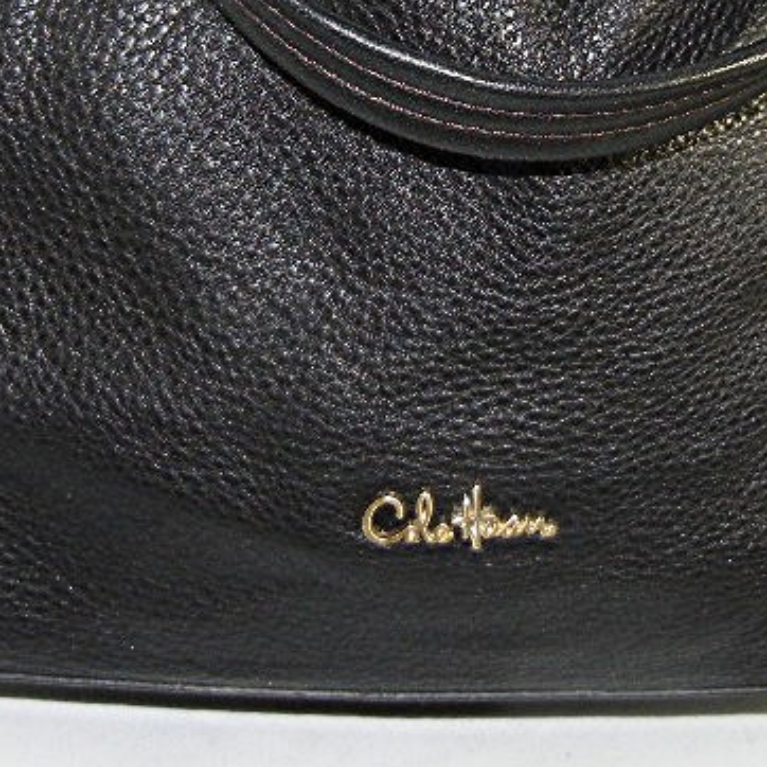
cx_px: 458
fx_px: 1880
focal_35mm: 75
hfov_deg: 23.0
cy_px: 57
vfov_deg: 22.4
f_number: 3.5
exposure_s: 1/30
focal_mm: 5.4
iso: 200
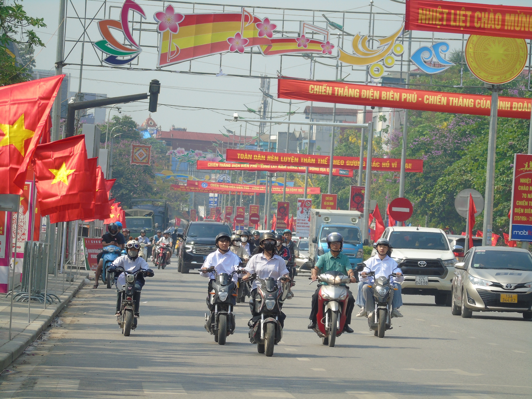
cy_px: 200
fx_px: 4272
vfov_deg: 5.3
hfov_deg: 7.1
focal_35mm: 278
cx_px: 266
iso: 80
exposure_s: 1/320
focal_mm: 50
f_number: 4.9
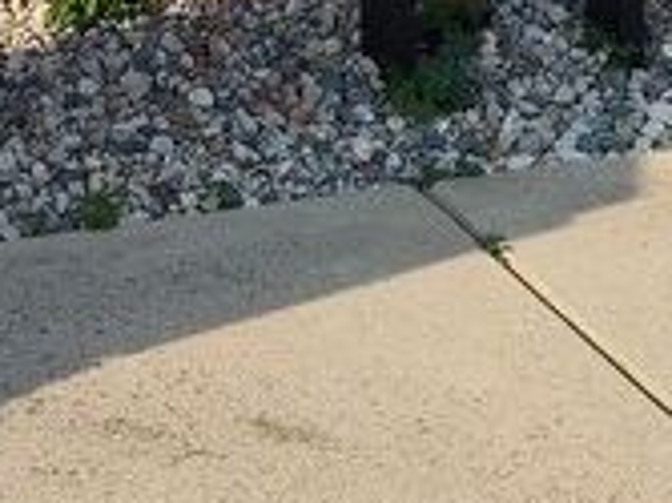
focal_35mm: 110
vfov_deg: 12.5
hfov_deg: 17.9
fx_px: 2134
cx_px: 358
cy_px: -354
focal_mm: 5.56
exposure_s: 1/1057
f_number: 1.8
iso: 100
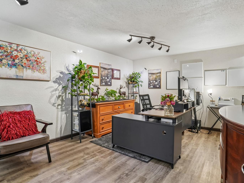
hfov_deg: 90.9
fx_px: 120
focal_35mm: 17
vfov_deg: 74.7
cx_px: 130
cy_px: 95
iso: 400
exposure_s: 1/3.33
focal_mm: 10
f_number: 8
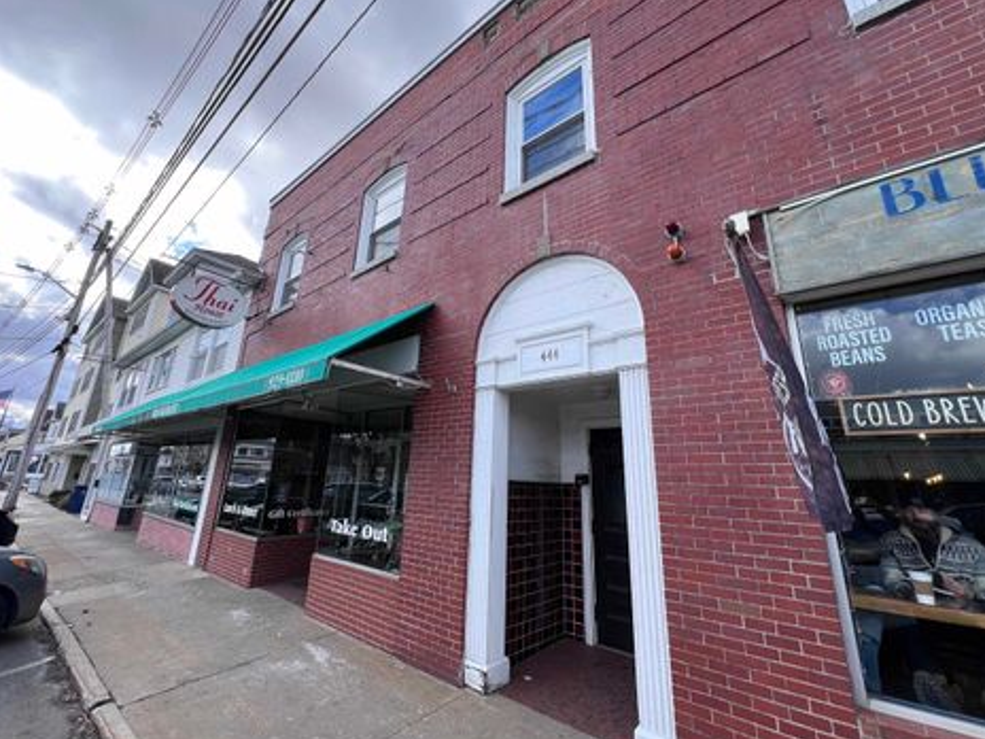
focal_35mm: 14
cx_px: 476
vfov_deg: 85.6
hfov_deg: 102.0
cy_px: 351
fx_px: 398
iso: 32
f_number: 1.8
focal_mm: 1.57
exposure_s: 1/475
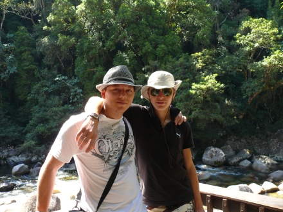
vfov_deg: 40.7
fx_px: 286
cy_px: 106
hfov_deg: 52.6
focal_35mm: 35
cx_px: 142
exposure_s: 1/100
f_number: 3.2
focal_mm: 7.4
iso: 100
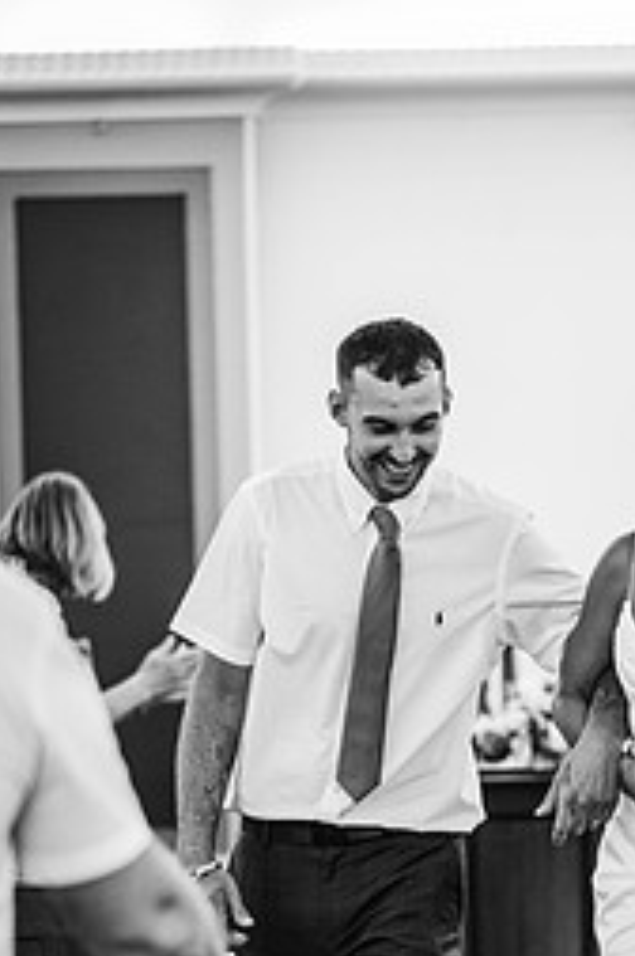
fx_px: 4006
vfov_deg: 13.6
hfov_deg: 9.0
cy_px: 748
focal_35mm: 151
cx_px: 542
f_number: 1.8
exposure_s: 1/200
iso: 900
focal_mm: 85
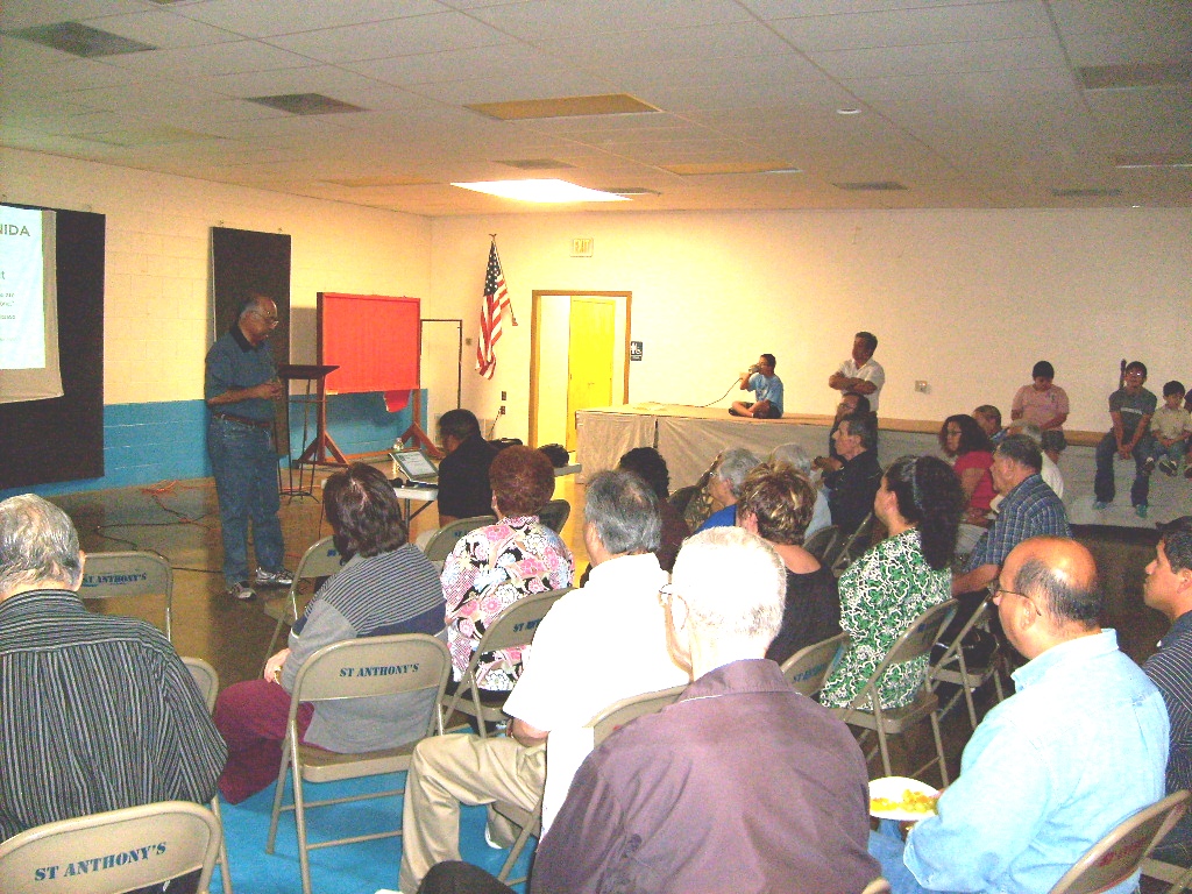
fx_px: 1205
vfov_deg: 40.7
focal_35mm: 35
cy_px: 447
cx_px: 596
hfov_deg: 52.6
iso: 100
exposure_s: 1/45
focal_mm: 5.8
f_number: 2.8
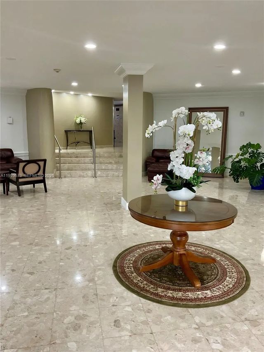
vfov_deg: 61.7
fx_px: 295
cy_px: 176
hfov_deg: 48.2
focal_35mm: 29
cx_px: 132
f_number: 1.8
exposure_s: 1/60
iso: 125
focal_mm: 3
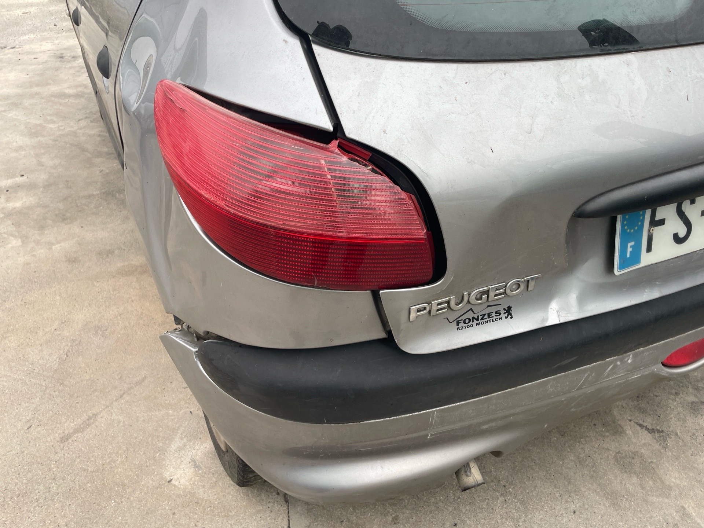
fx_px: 529
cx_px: 352
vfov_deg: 53.1
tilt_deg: -36.5
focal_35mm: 26
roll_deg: +0.9
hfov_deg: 67.3
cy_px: 264
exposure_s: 1/141
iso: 32
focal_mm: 4.2
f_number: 1.6
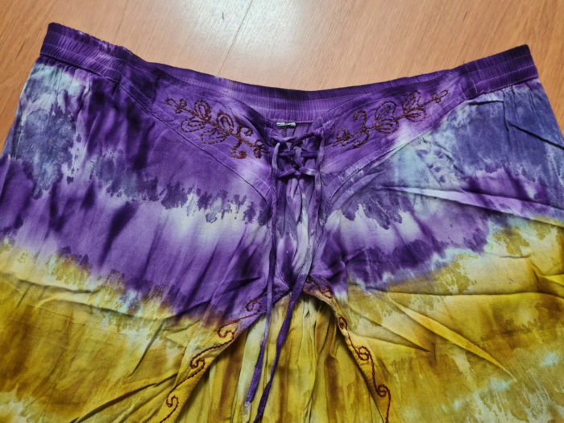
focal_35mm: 26
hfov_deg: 67.3
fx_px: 424
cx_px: 282
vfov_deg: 53.1
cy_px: 212
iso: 200
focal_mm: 5.4
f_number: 1.8
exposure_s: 1/60
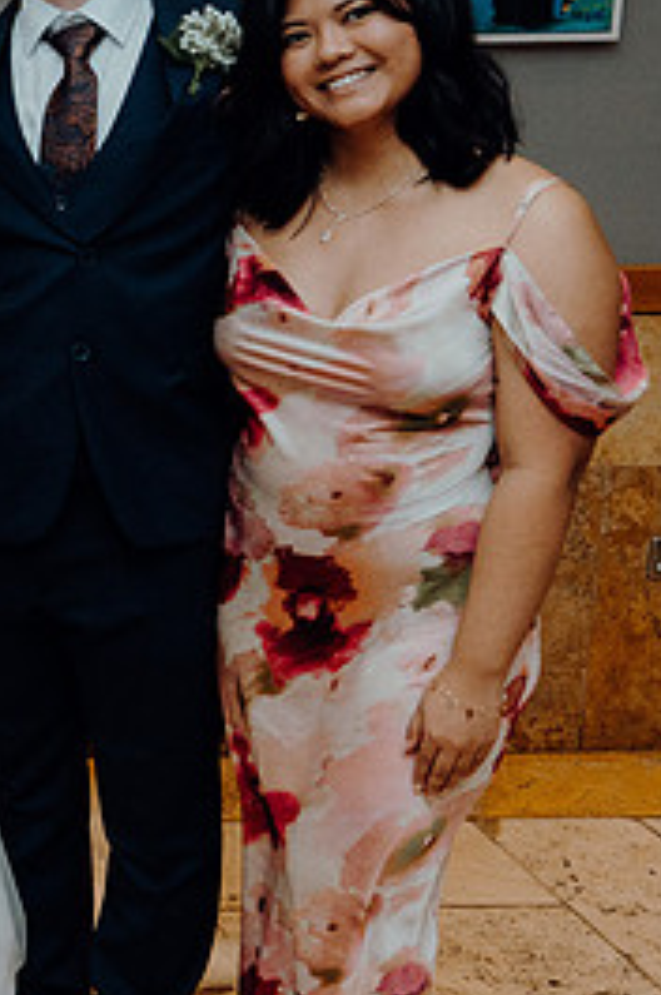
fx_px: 1574
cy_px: 351
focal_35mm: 57
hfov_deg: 19.7
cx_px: -398
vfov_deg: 34.8
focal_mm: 26
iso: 2500
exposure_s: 1/160
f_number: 5
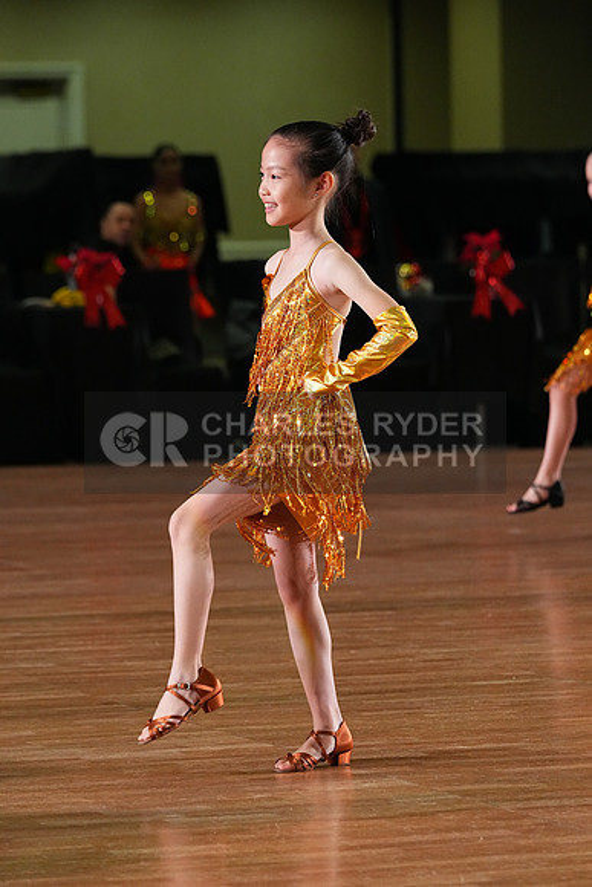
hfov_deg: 6.9
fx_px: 4930
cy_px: 444
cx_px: 296
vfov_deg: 10.3
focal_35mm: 200
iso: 8000
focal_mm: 200
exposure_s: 1/400
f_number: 6.3
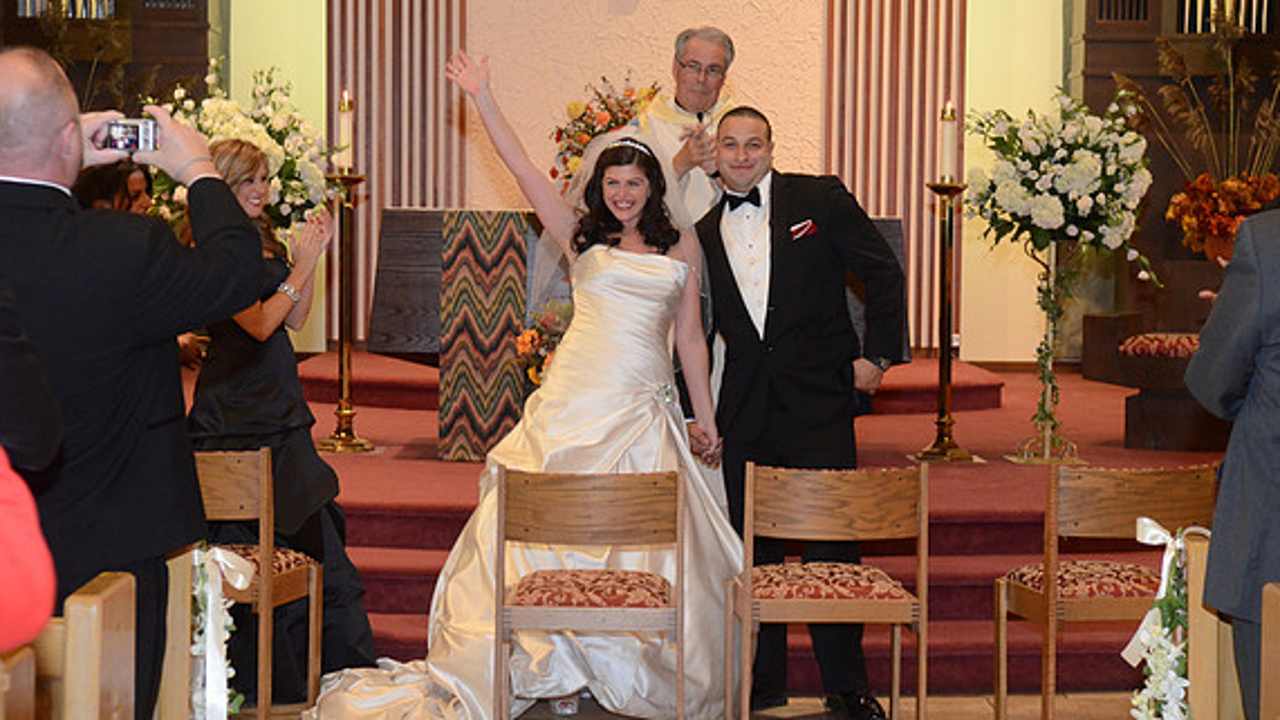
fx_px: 2970
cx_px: 639
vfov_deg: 13.8
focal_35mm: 88
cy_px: 336
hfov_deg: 24.3
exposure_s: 1/60
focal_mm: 55
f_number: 5.6
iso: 2500
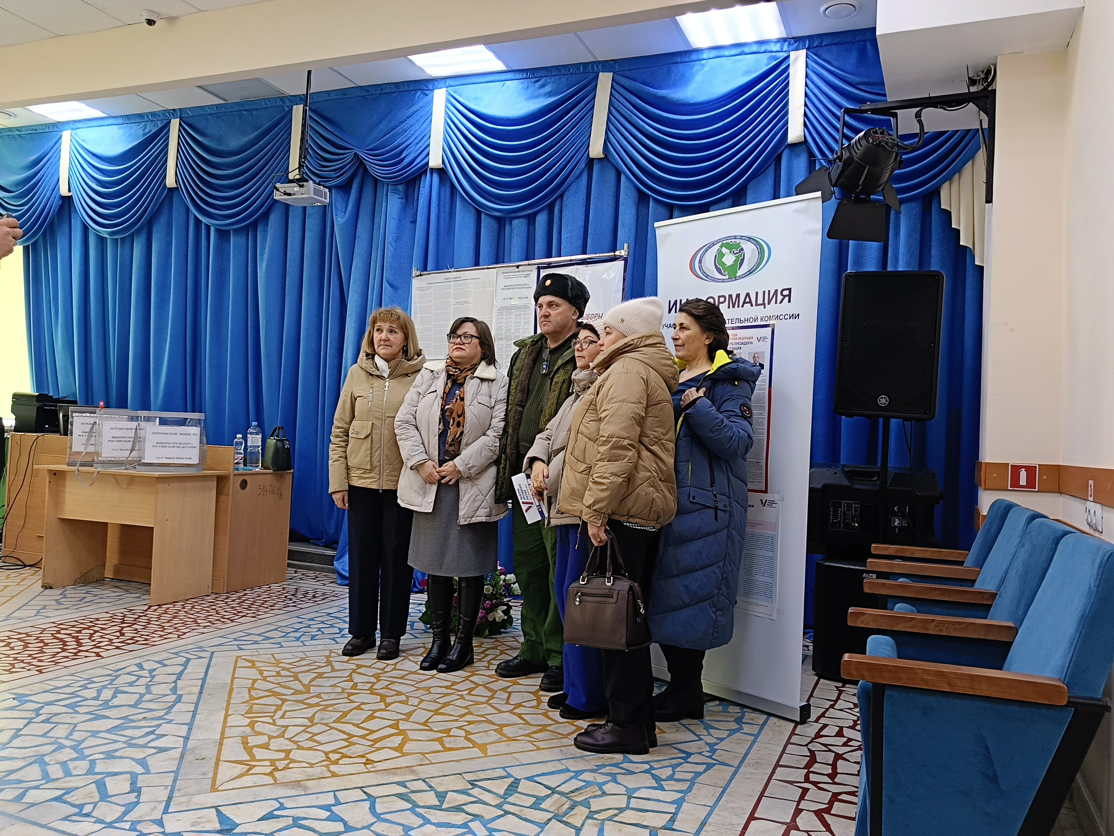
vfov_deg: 49.7
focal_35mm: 28
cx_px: 557
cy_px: 418
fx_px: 901
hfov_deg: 63.4
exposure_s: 1/33.3
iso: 200
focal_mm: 5.25
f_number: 1.75
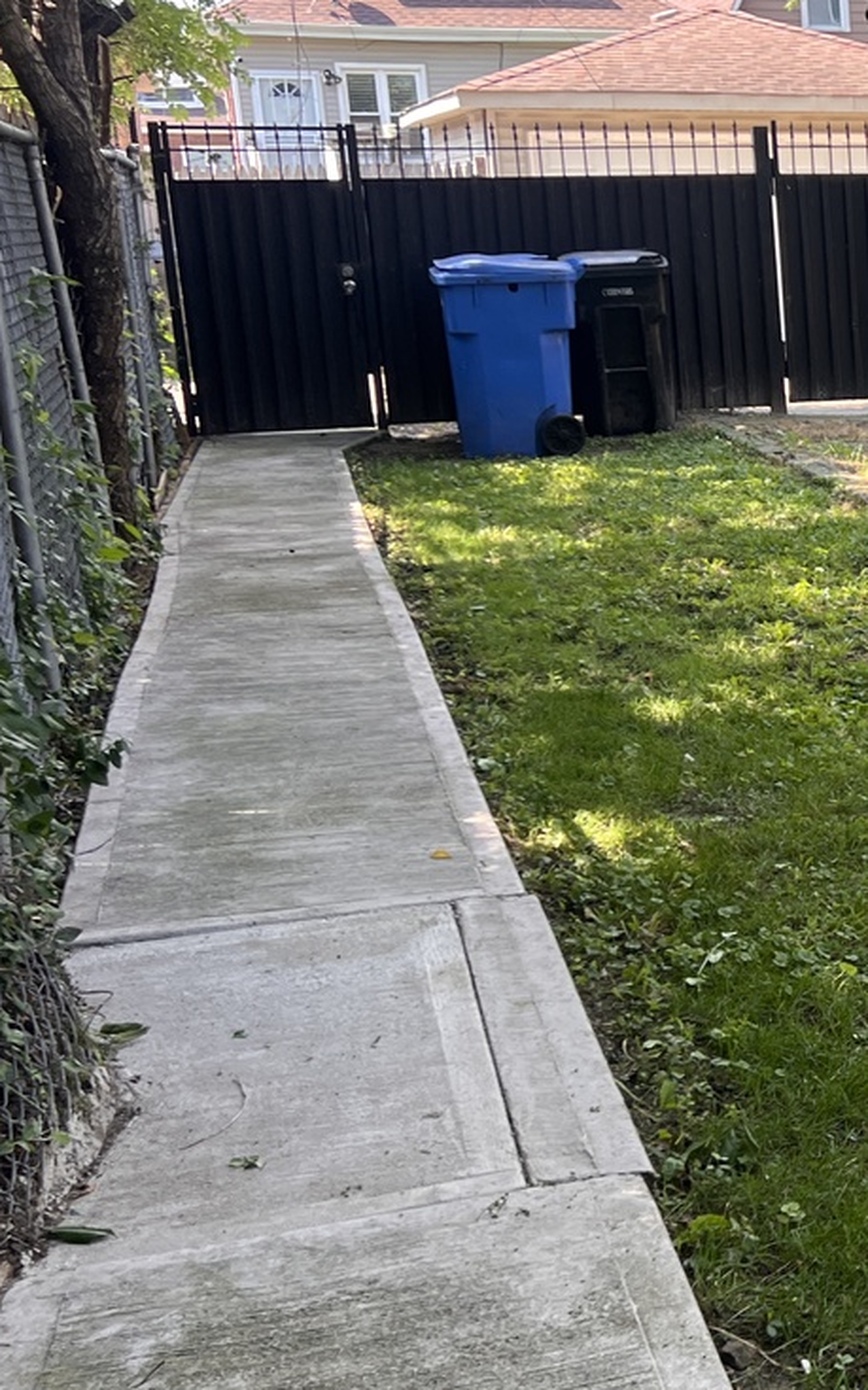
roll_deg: +0.4
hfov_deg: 21.2
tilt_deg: -14.3
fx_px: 2045
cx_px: 1197
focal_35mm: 54
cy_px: 685
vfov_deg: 37.5
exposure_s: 1/281
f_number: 1.5
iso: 40
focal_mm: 5.7
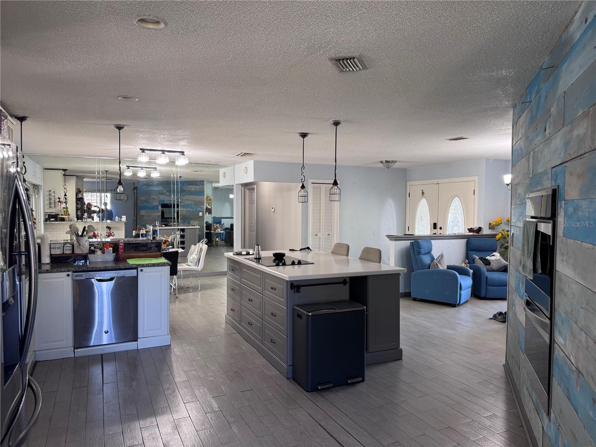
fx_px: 413
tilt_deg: -3.2
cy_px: 224
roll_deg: -0.7
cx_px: 298
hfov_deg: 71.6
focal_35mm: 24
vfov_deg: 56.8
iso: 125
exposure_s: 1/60
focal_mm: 6.76
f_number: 1.78
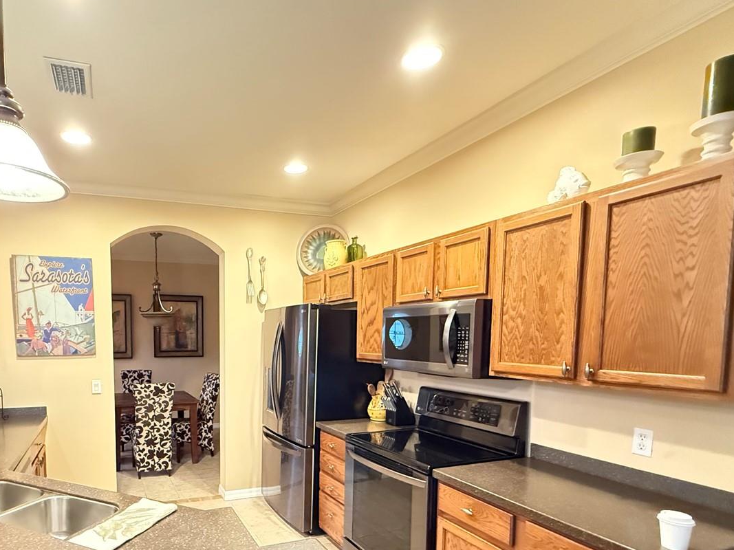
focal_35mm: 21
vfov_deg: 61.8
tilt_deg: -4.0
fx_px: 445
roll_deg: -0.4
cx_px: 257
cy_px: 368
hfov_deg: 77.0
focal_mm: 2.22
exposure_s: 1/30
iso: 2000
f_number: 2.2
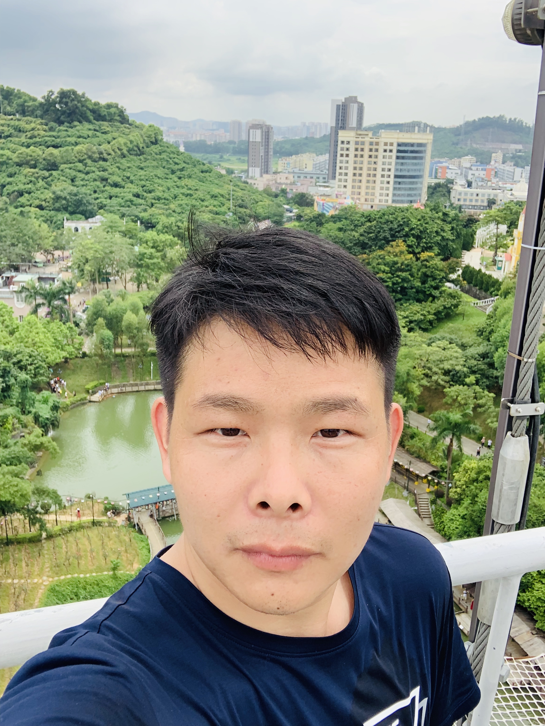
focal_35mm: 32
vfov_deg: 56.8
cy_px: 363
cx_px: 272
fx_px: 672
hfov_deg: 44.2
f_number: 2.2
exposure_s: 1/512
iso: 16
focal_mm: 2.87
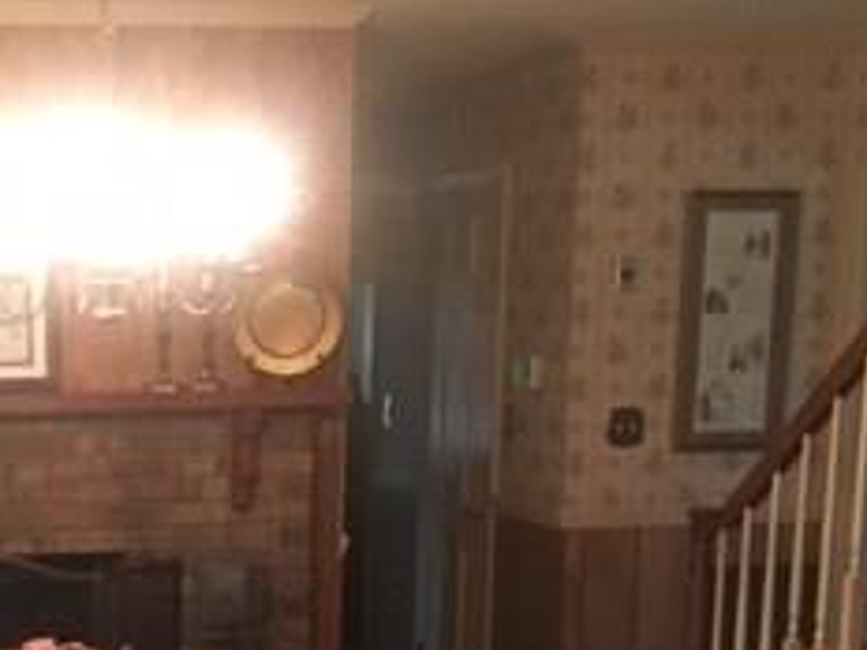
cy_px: 702
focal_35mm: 80
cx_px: -7
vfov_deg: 17.8
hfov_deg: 23.4
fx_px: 2004
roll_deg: +1.7
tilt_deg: -11.0
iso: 400
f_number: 2.2
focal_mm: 4.15
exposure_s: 1/15
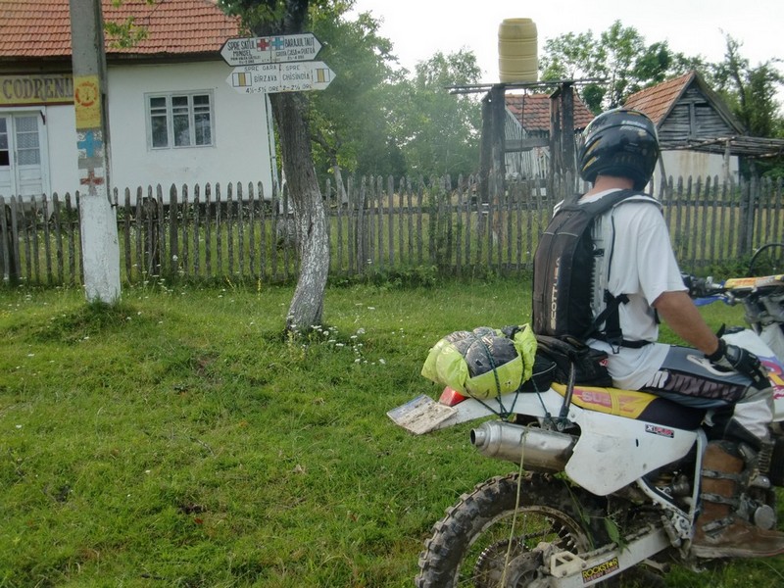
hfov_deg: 49.0
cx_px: 392
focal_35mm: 38
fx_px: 861
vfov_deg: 37.7
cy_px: 294
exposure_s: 1/125
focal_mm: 6.66
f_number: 3.9
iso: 64
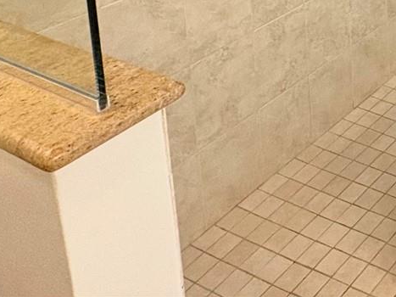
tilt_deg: -6.9
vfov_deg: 21.7
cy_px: -211
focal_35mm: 48
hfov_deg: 26.0
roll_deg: -0.6
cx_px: 627
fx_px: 549
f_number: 2.2
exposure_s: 1/120
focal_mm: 2.22
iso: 320
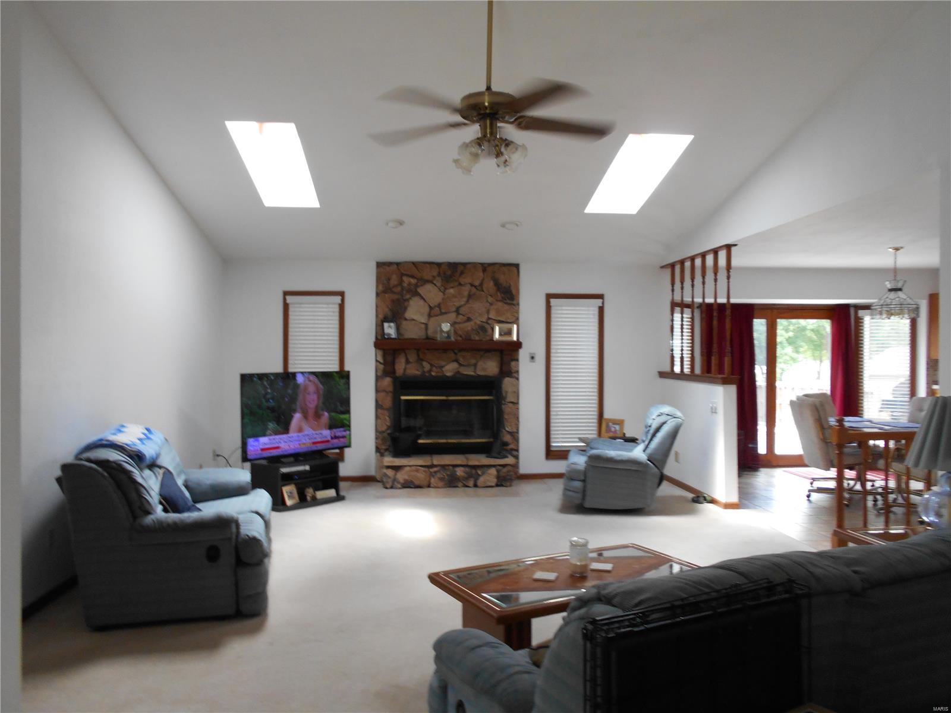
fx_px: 714
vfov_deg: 53.1
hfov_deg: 67.3
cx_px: 476
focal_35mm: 26
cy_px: 356
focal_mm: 4.6
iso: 180
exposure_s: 1/30
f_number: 3.2
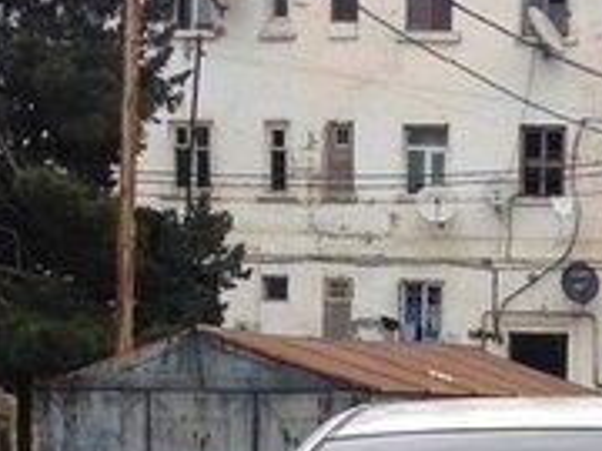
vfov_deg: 11.5
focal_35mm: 121
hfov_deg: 15.9
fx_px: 2104
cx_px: 635
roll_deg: -1.9
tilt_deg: -7.9
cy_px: 783
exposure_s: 1/609
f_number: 2.4
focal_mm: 4.12
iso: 50
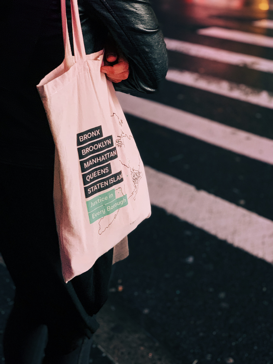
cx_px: 136
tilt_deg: -25.4
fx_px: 547
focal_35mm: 52
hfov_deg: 28.0
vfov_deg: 36.8
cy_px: 182
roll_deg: -2.5
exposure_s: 1/60
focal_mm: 6
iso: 250
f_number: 2.4
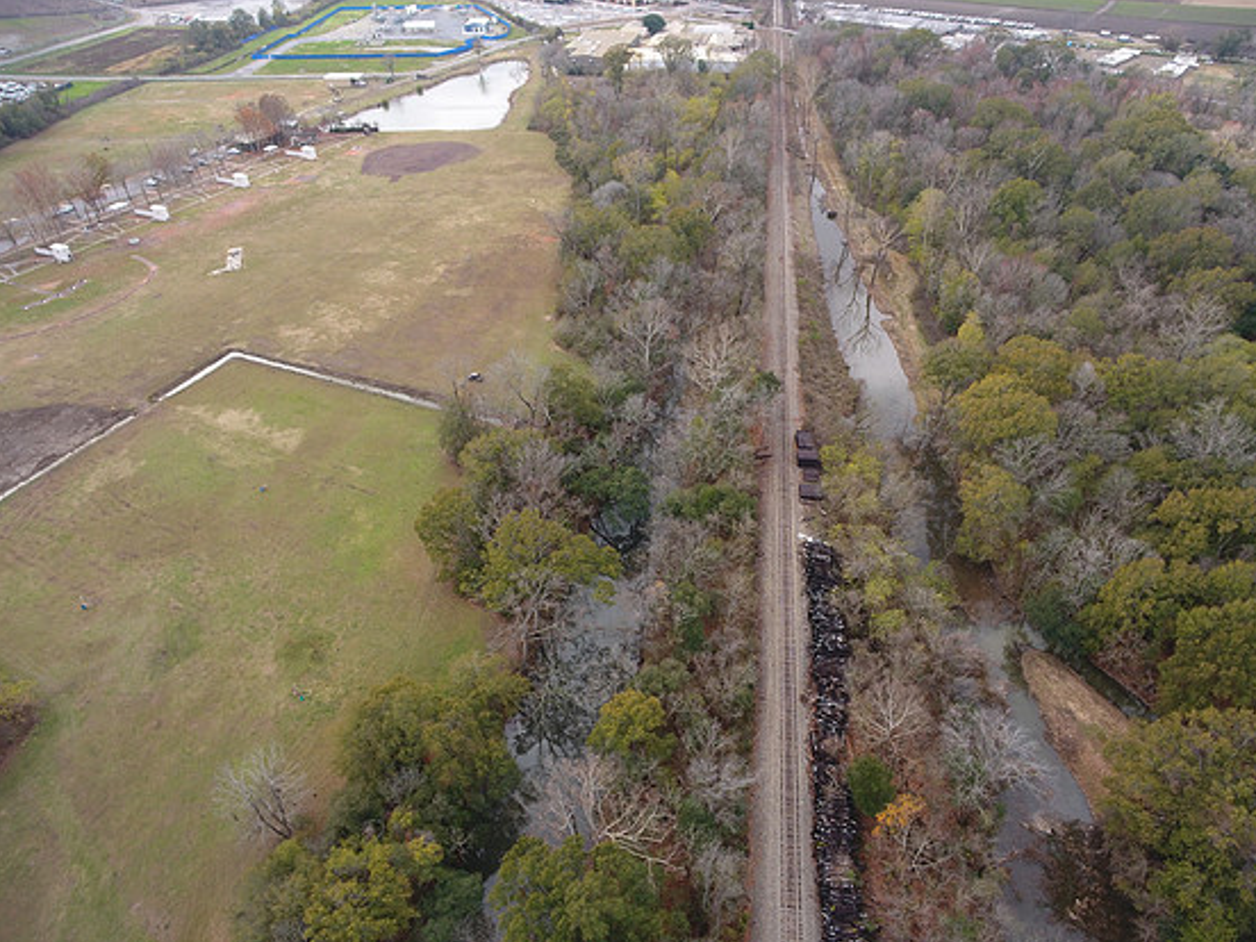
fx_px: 762
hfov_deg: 78.9
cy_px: 470
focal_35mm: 21
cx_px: 658
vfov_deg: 63.4
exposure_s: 1/207
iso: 100
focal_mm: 3.61
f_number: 2.8
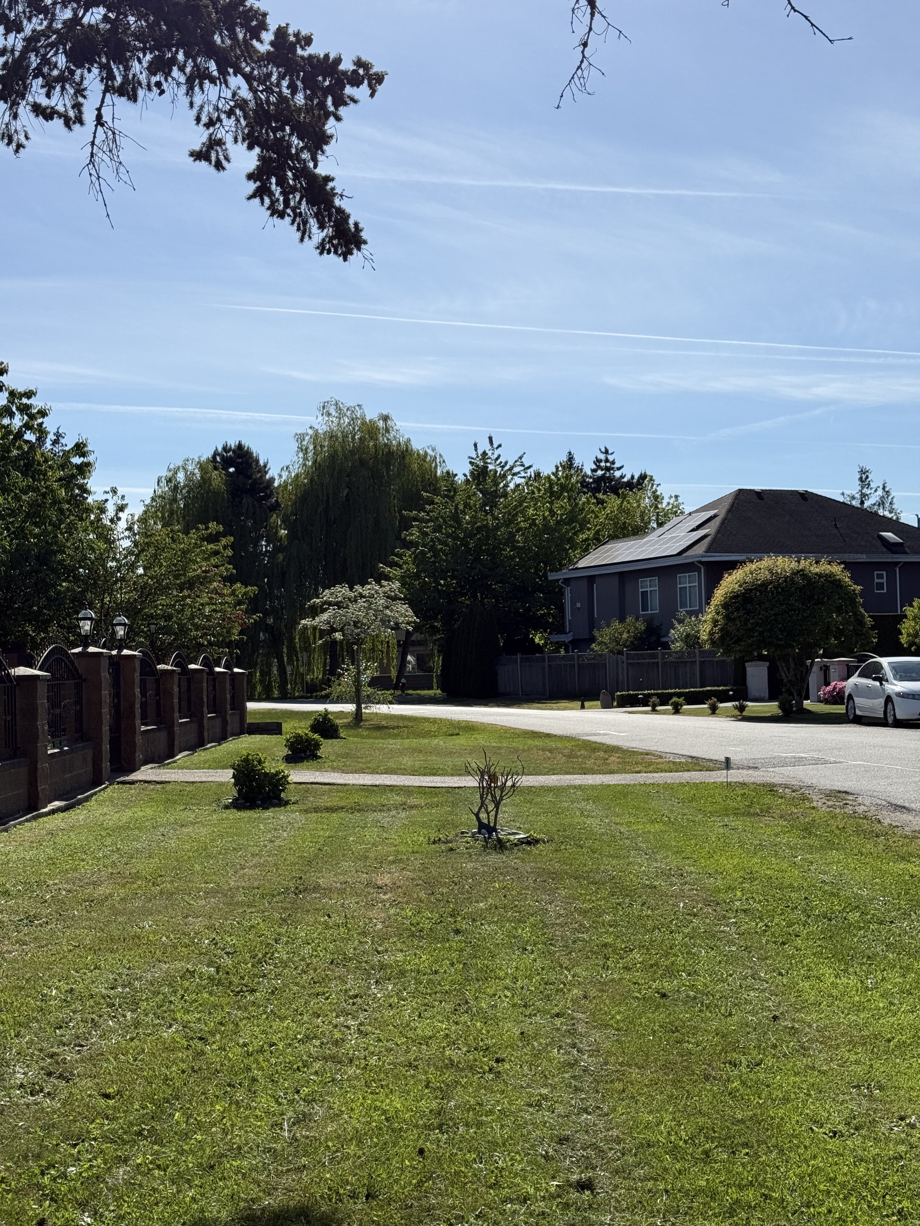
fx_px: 1701
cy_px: 613
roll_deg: +1.4
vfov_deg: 39.7
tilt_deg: +1.7
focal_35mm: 48
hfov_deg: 30.3
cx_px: 460
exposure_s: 1/8772
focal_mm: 6.76
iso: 64
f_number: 1.78
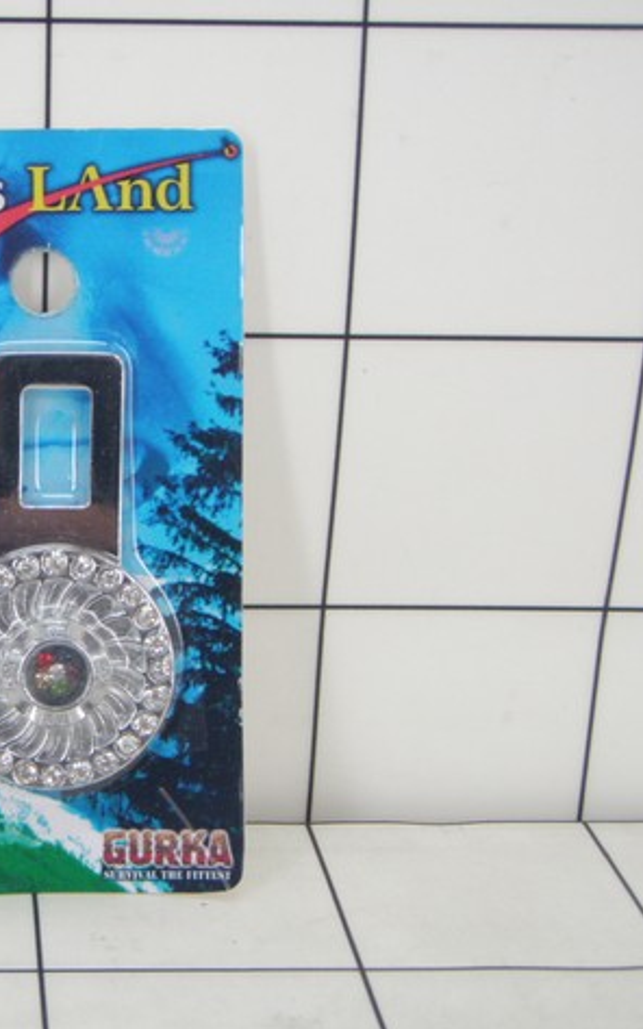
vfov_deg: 28.2
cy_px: 514
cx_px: 52
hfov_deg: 17.6
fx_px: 2048
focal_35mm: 73
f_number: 4
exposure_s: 1/40
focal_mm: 9.13
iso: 160
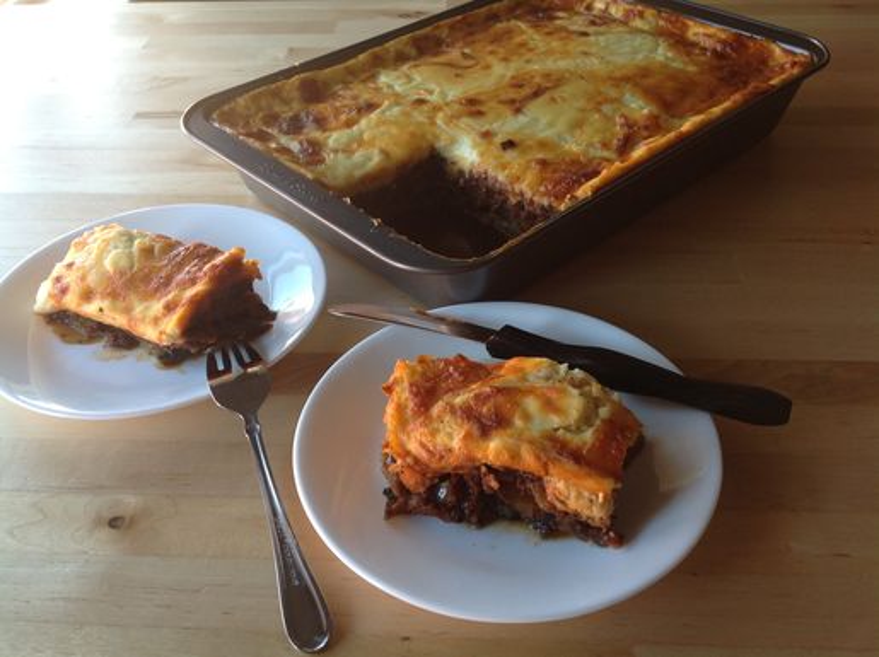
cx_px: 440
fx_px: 888
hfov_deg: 52.7
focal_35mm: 35
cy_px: 328
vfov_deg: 40.6
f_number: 2.4
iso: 64
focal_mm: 4.28
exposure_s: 1/30
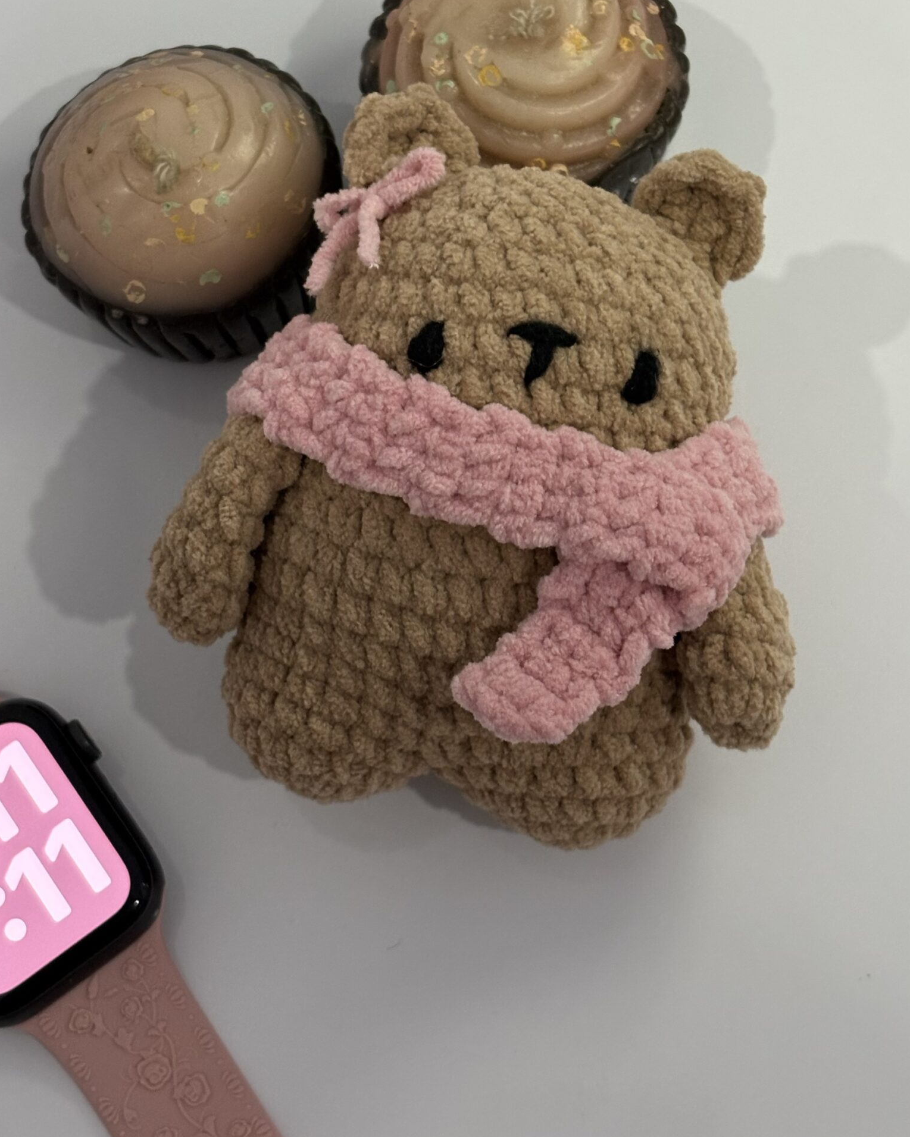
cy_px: 441
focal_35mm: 68
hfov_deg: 22.5
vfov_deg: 27.8
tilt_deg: -71.7
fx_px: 2289
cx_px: 430
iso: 160
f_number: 1.6
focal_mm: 5.96
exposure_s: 1/50
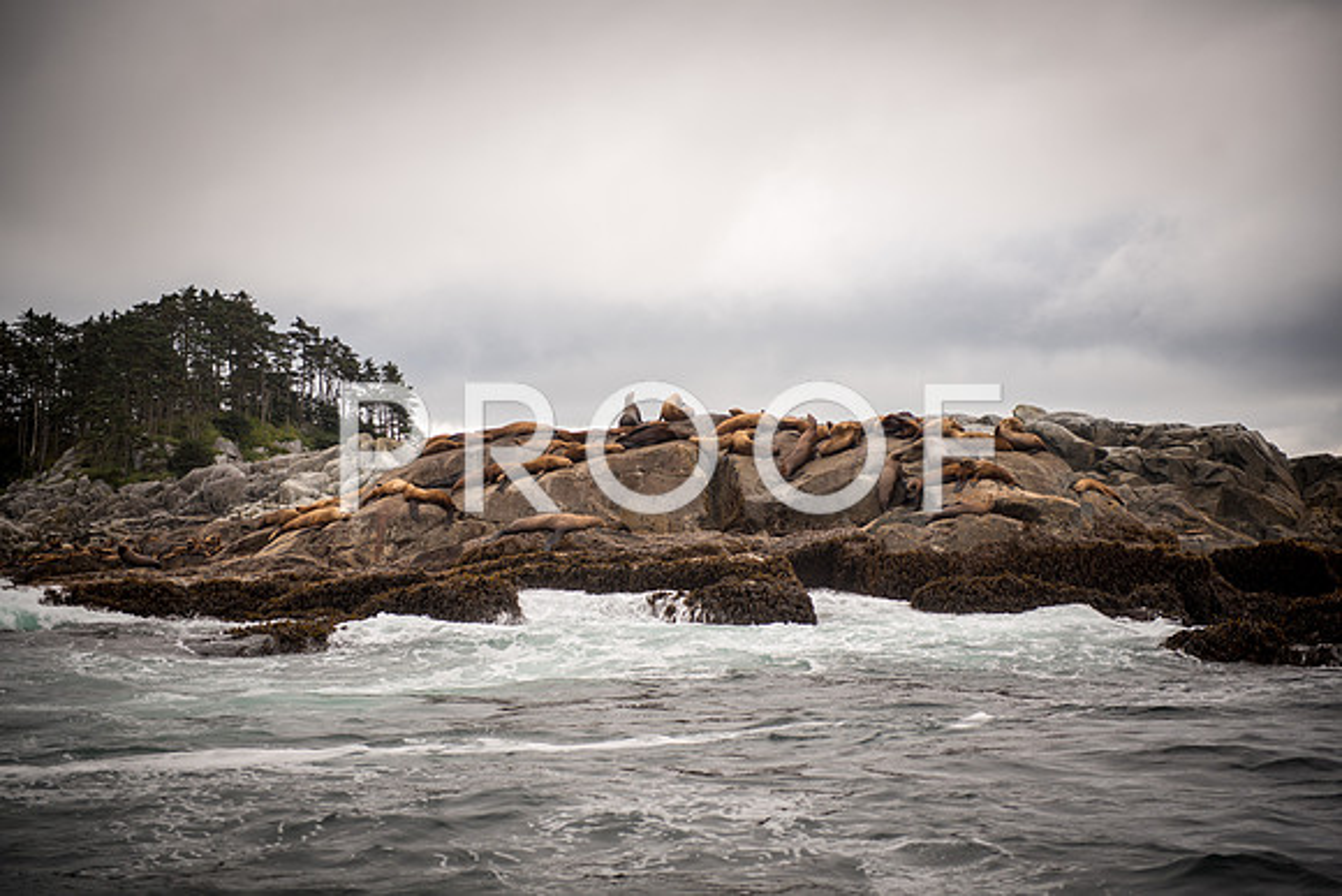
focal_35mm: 70
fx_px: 2610
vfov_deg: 19.5
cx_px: 671
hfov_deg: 28.8
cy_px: 448
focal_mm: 70
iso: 100
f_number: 2.8
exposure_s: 1/800
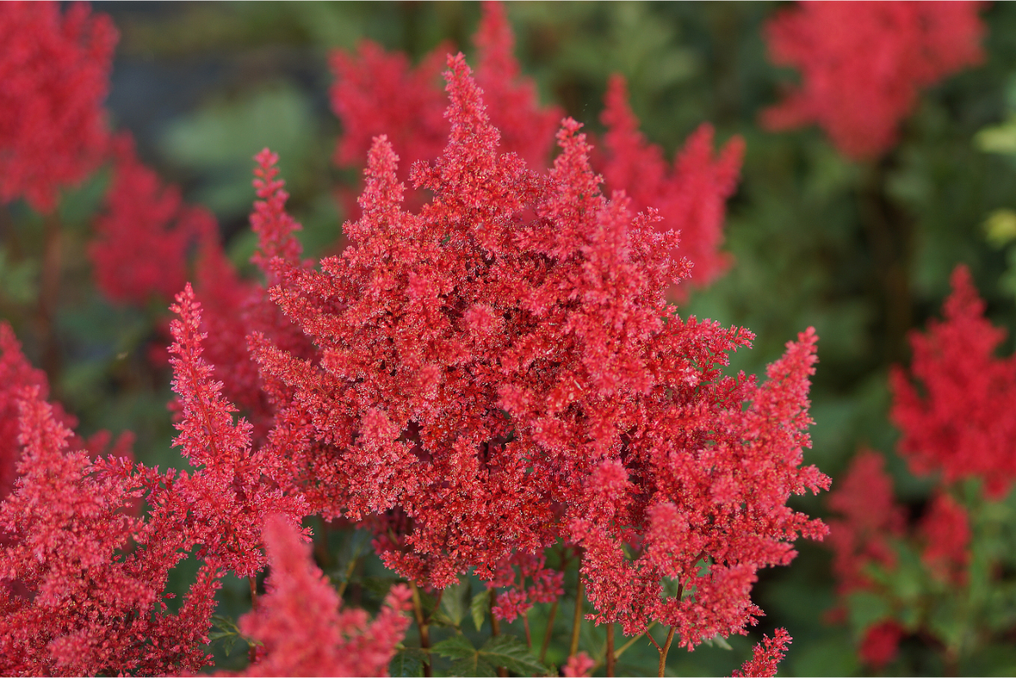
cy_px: 339
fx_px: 4233
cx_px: 508
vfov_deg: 9.1
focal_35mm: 150
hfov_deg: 13.7
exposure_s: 1/160
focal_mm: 100
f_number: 2.8
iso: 100
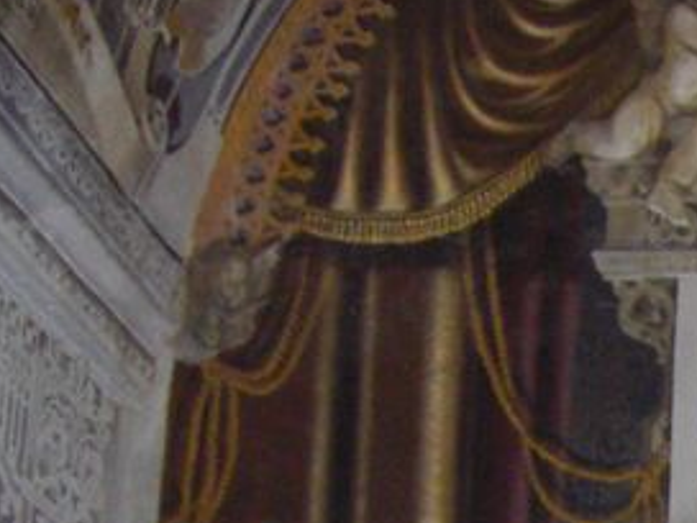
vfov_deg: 9.9
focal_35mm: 143
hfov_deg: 12.7
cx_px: 1204
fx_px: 2879
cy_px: 890
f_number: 2.7
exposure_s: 1/60
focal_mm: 6.2
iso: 200
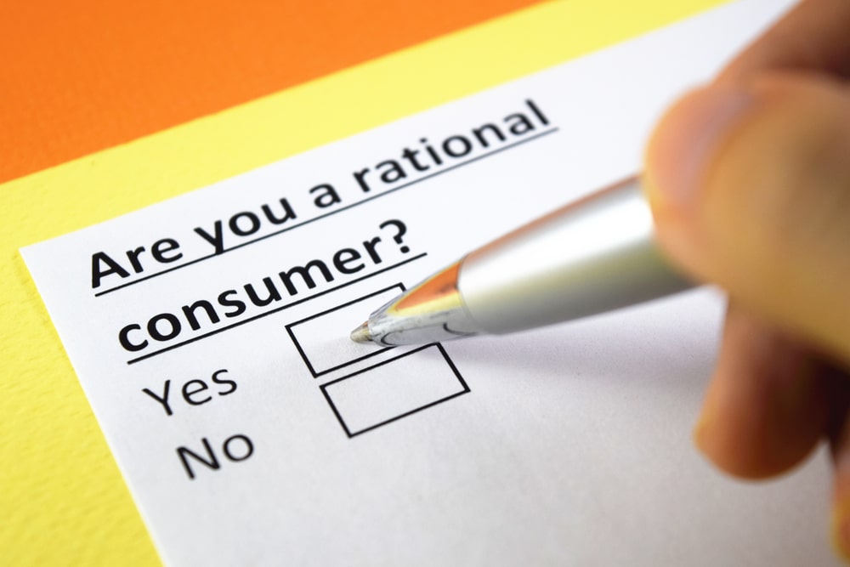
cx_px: 425
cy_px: 284
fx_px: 1948
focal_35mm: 82
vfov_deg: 16.6
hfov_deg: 24.6
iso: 400
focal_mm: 55
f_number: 6.3
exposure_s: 1/125
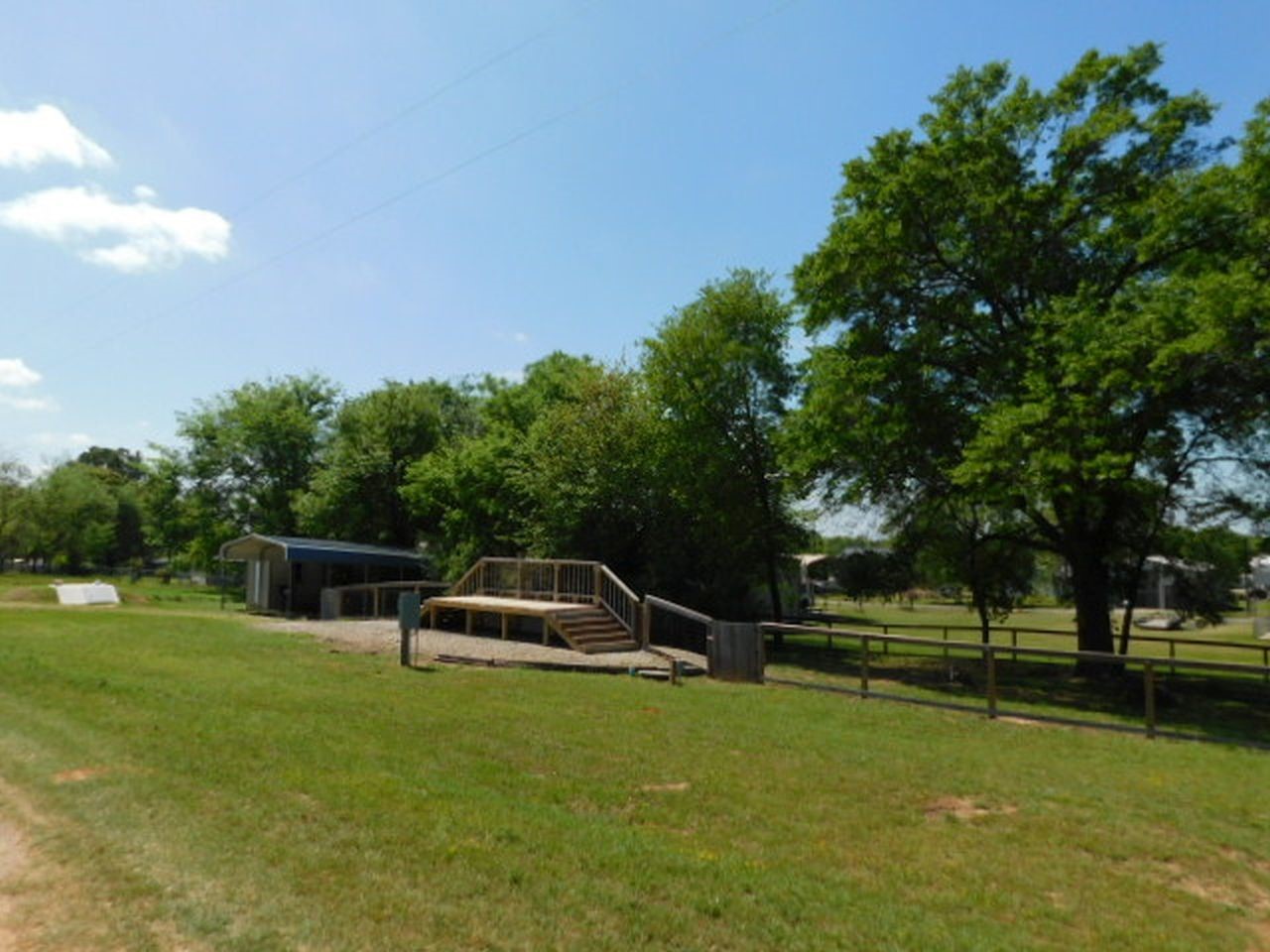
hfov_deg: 71.6
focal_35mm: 24
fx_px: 881
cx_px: 635
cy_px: 476
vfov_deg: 56.8
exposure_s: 1/640
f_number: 6
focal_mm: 4.1
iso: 125
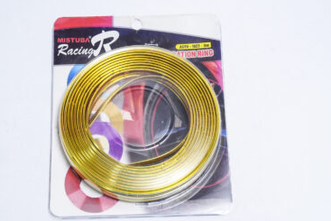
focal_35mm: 82
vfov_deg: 16.7
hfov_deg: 24.7
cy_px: 120
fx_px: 754
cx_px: 149
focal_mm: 70
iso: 3200
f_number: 10
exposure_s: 1/160
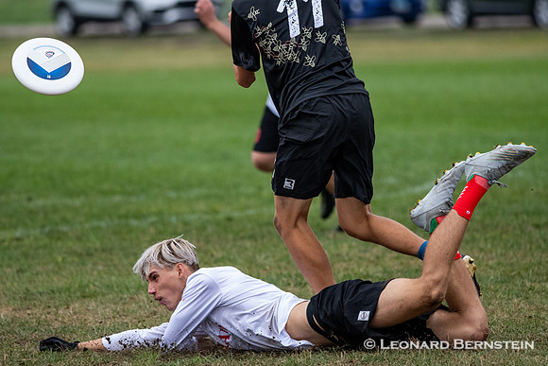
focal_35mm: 450
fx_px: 6851
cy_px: 183
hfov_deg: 4.6
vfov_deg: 3.1
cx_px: 274
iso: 1600
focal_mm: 300
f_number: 4.5
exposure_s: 1/2500
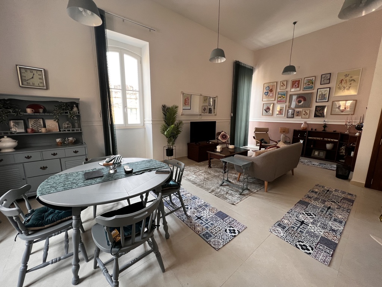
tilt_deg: -11.0
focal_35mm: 13
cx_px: 191
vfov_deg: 89.9
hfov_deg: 106.2
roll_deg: -0.6
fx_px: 143
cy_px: 144
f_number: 1.8
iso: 100
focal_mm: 1.57
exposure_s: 1/99
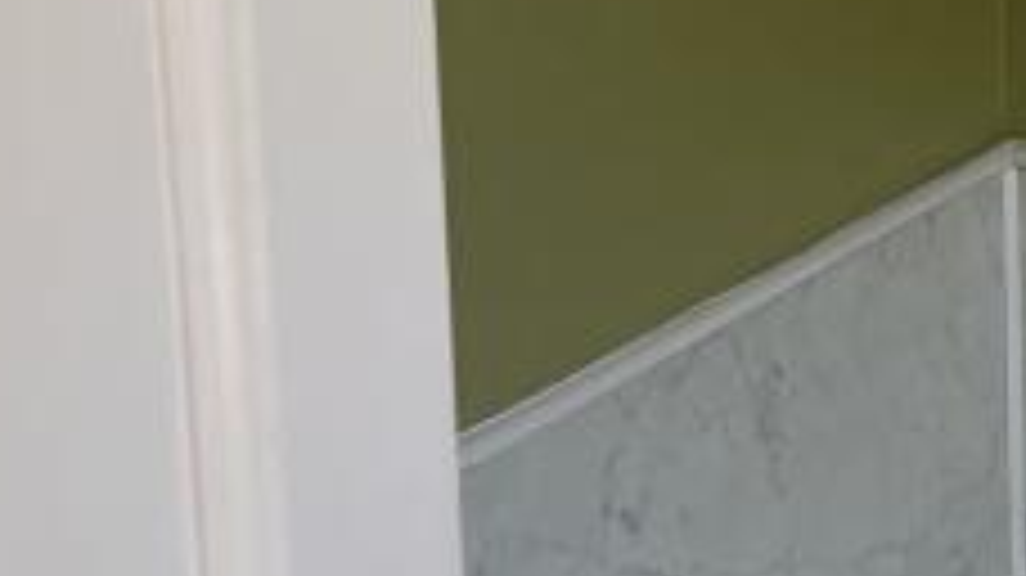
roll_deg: +0.4
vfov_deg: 9.3
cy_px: -288
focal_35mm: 127
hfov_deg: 13.8
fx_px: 3453
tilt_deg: -10.1
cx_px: 2169
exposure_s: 1/297
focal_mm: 5.7
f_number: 1.5
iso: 50
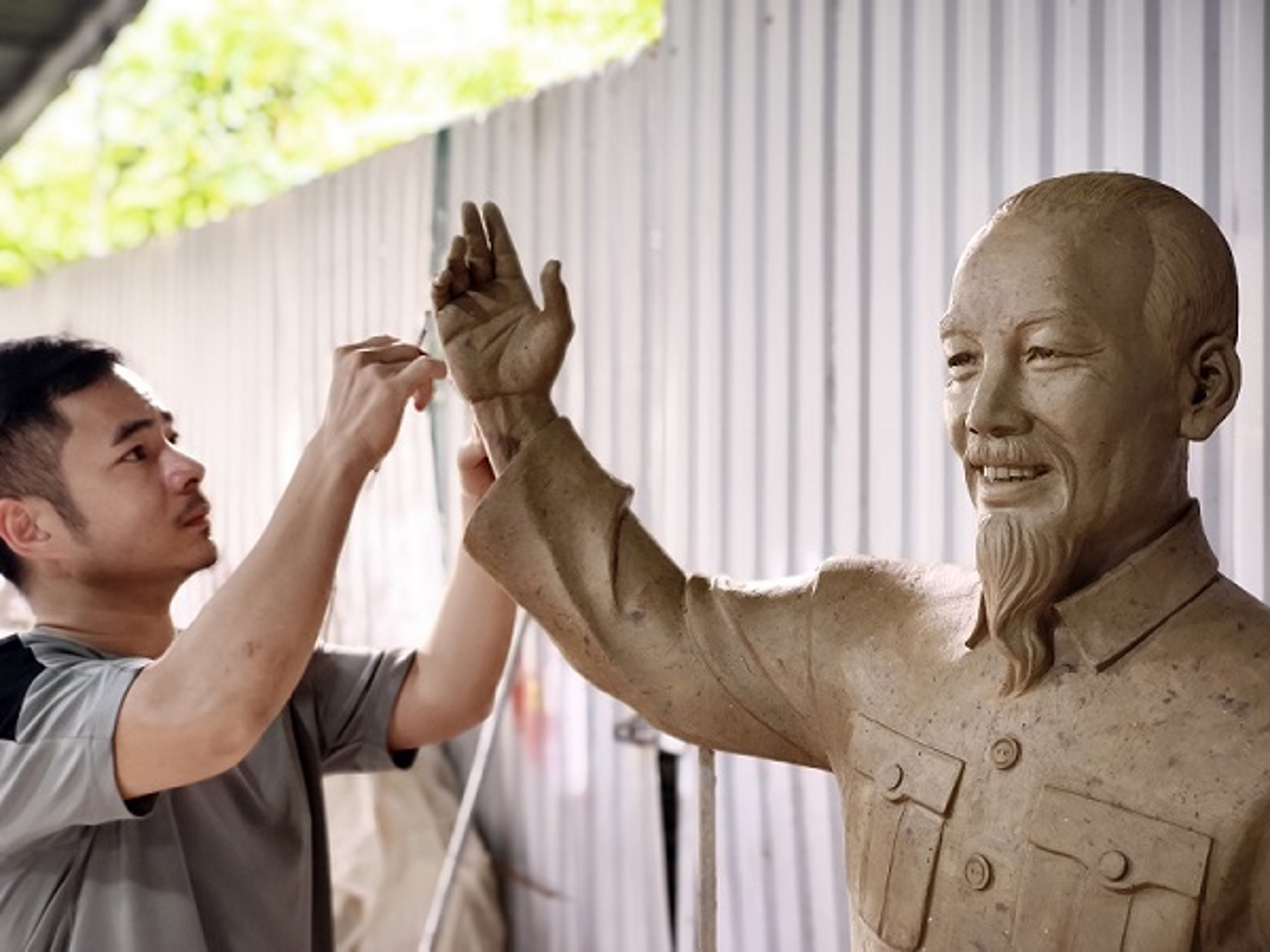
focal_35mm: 50
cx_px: 635
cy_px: 476
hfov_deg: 38.2
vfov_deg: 29.1
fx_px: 1834
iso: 1250
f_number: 1.9
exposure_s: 1/50
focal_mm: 7.1
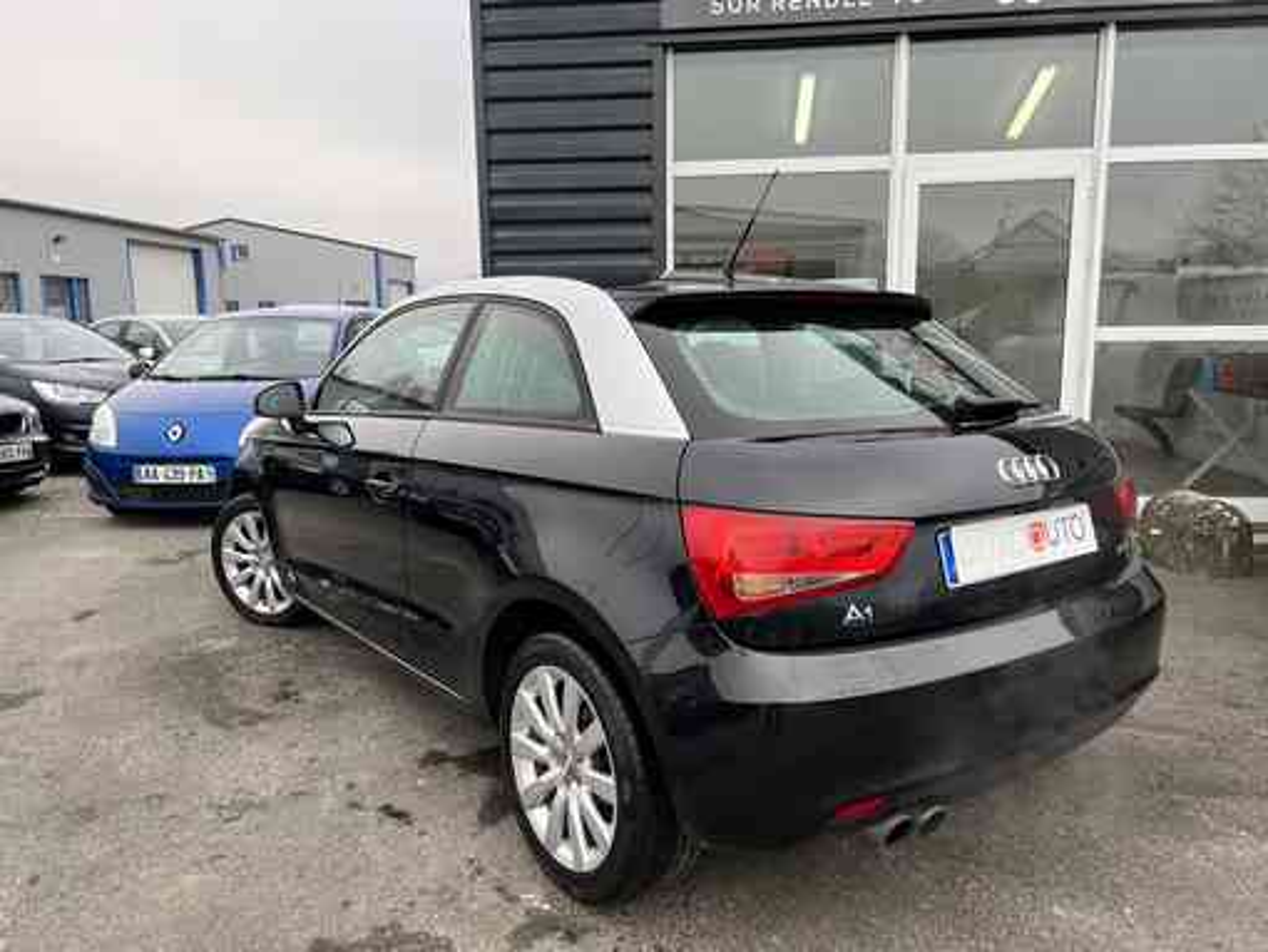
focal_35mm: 26
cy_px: 476
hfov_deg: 67.3
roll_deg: +1.1
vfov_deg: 53.1
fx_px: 953
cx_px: 634
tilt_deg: -9.3
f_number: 1.5
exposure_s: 1/601
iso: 50
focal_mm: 5.7
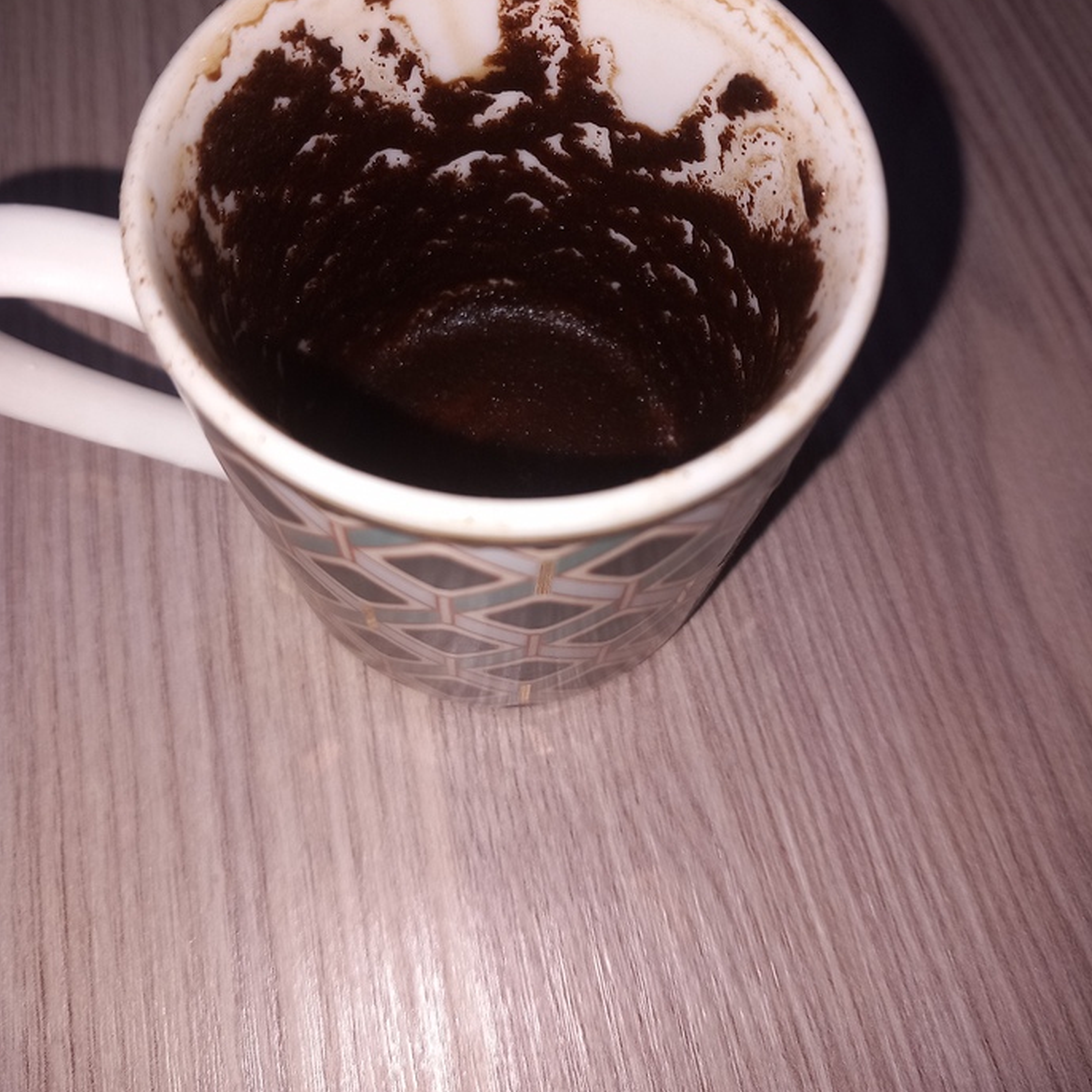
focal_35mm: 32
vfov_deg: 50.3
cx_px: 548
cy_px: 377
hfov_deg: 51.1
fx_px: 1142
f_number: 1.8
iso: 32
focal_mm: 4
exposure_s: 1/100
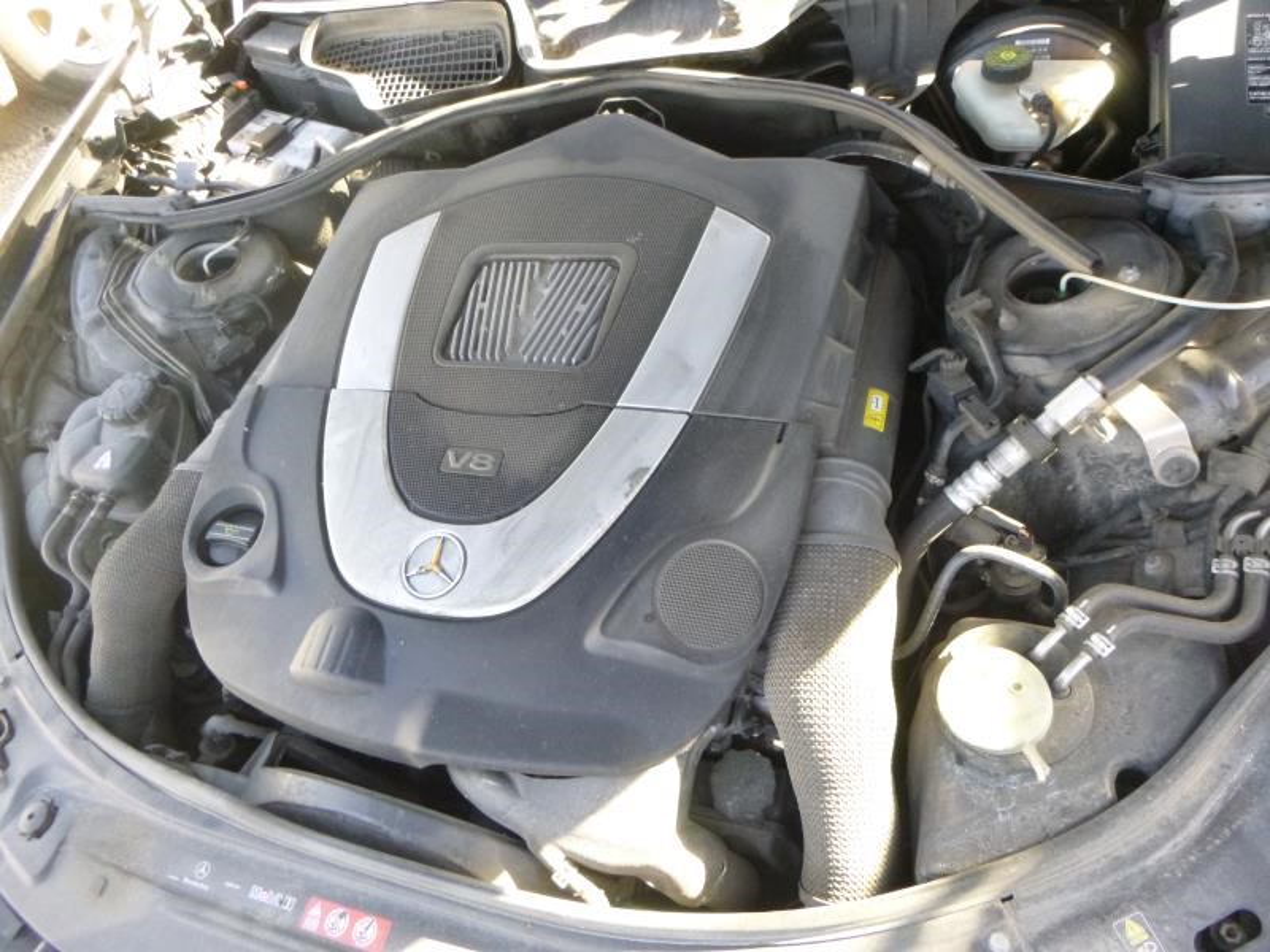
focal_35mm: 25
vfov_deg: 54.9
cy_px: 476
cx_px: 635
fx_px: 917
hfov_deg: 69.4
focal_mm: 4.5
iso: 400
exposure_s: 1/60
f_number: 3.9
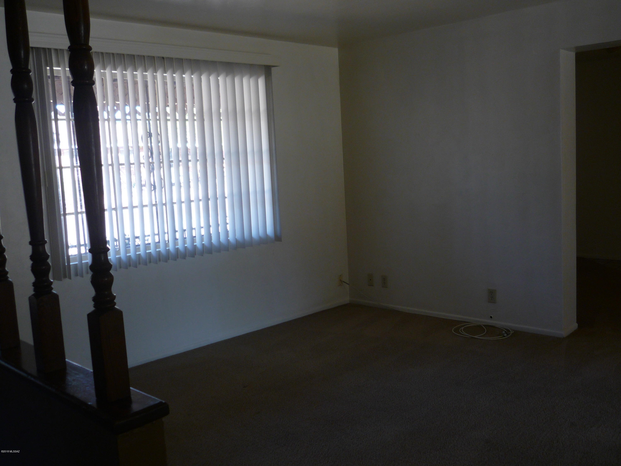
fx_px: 592
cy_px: 233
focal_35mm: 33
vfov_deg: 42.9
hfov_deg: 55.4
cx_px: 310
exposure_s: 1/50
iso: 100
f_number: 2.8
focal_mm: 5.5
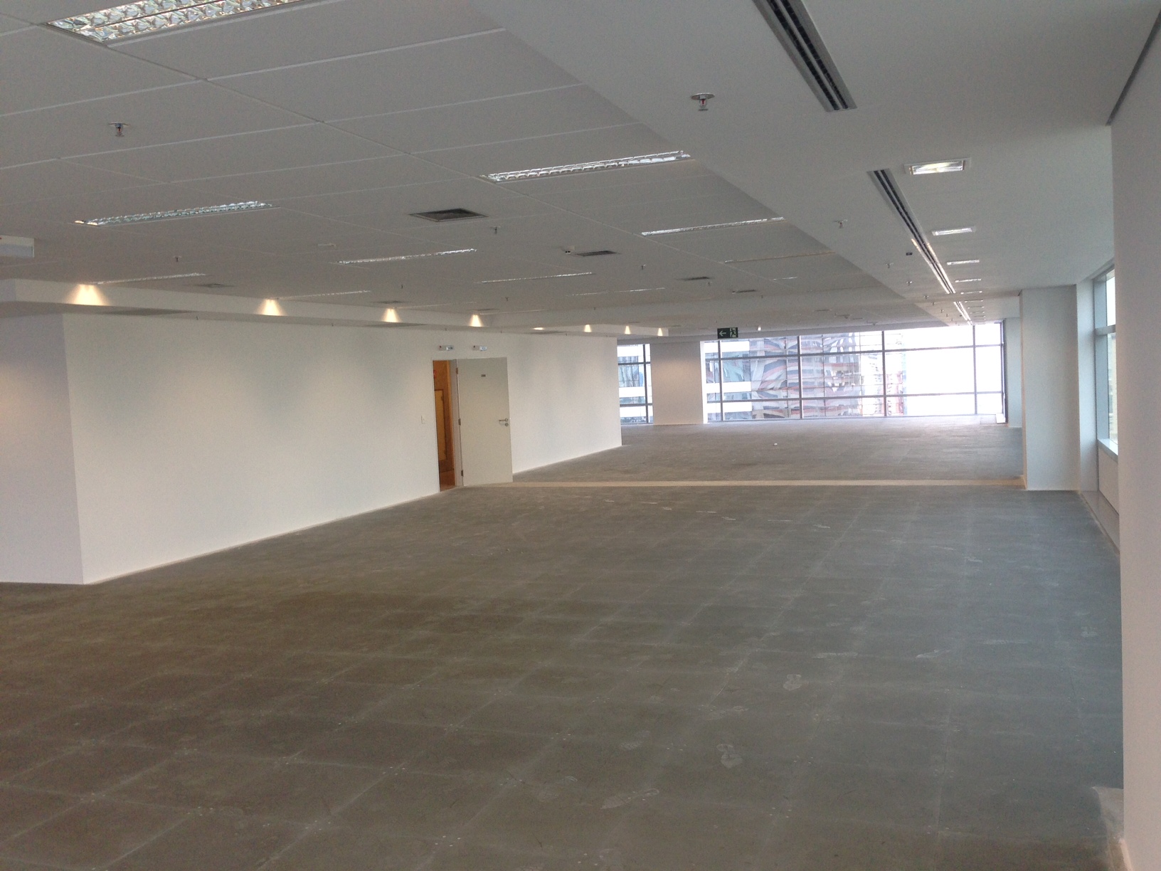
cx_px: 580
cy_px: 436
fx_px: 1107
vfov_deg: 42.9
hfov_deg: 55.4
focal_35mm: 33
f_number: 2.4
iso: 80
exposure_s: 1/120
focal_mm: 4.13
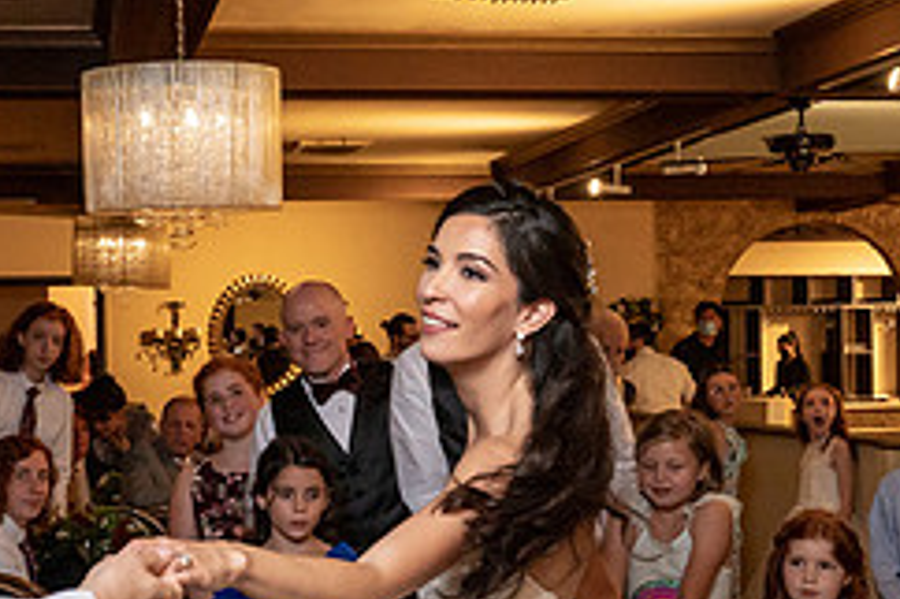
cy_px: 422
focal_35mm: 68
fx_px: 1699
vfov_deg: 19.9
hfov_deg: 29.4
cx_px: 291
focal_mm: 24
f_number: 5.6
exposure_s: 1/200
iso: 2000
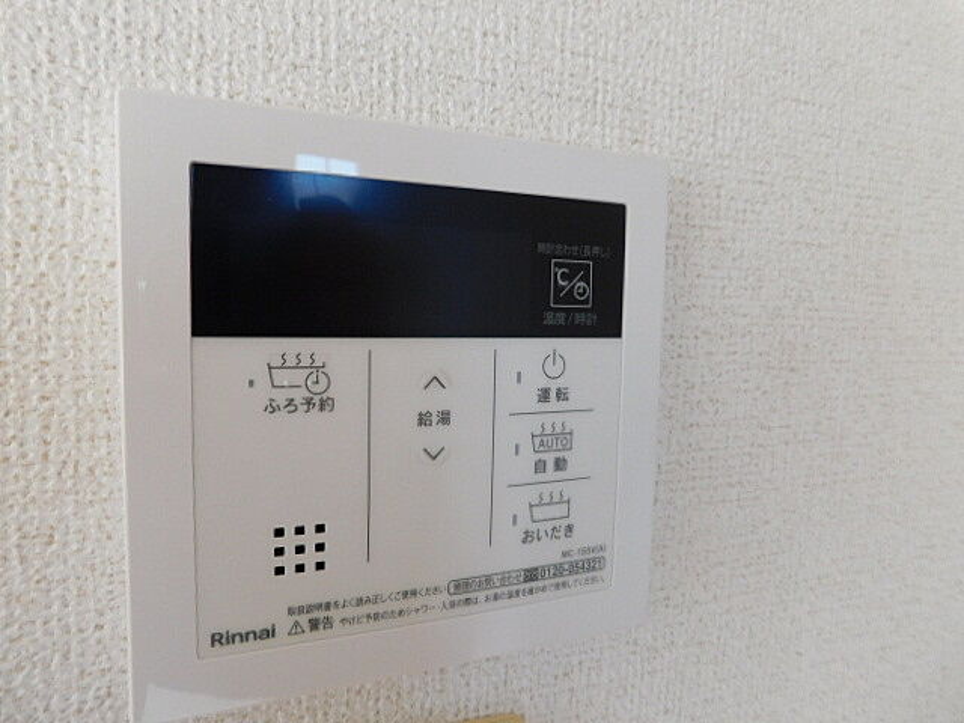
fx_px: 641
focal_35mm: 23
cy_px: 362
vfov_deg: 58.9
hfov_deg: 73.9
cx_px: 482
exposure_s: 1/60
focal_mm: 4
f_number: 3
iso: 125
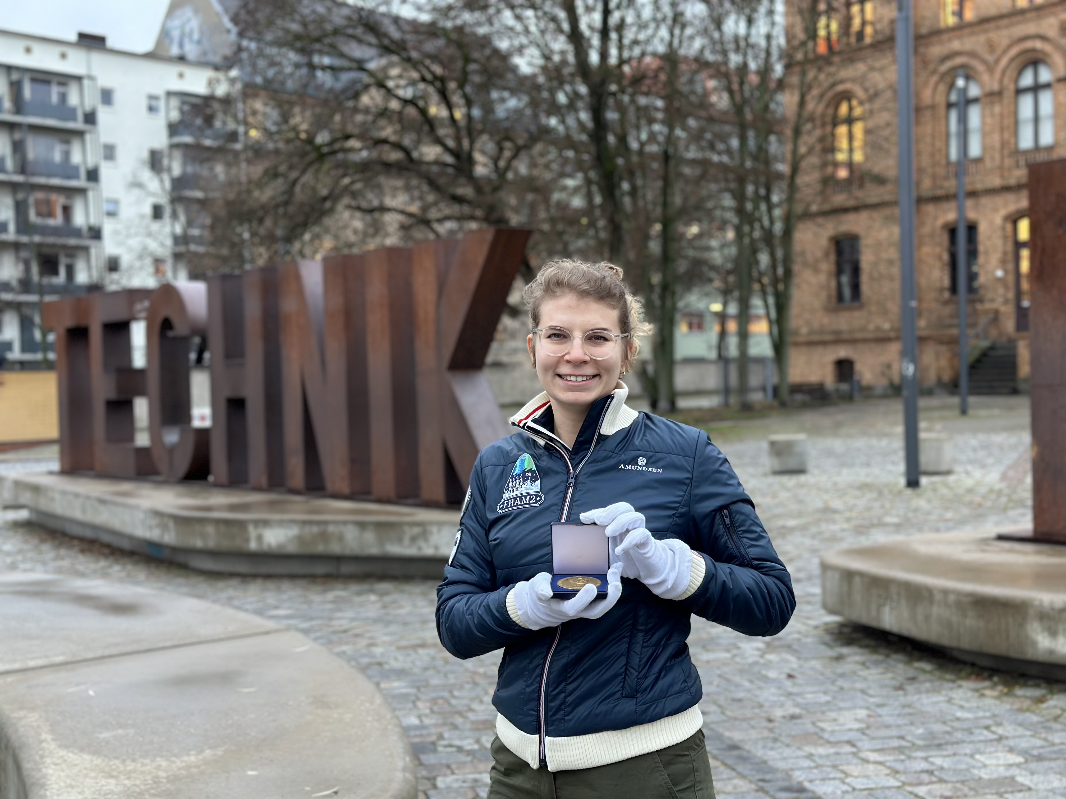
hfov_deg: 39.7
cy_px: 400
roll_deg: +1.1
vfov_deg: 30.3
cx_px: 533
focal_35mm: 48
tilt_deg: -0.6
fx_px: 1478
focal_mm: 6.86
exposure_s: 1/60
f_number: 1.78
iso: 200
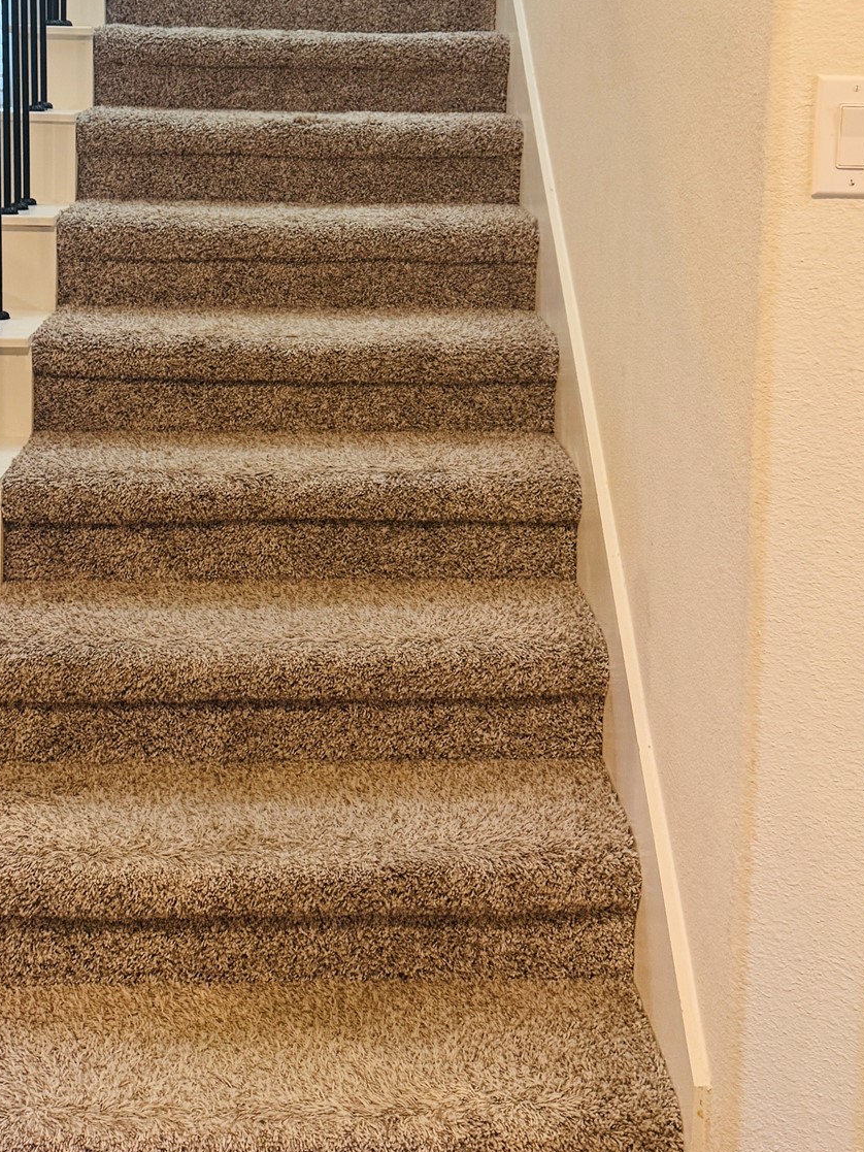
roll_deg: -0.2
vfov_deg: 41.1
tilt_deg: -5.3
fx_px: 1464
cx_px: 367
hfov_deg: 32.8
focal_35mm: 44
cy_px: 225
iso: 250
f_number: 1.78
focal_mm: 6.76
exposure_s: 1/60
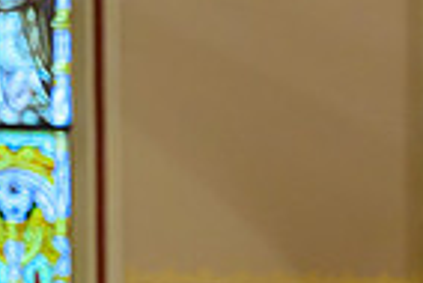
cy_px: 520
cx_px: 846
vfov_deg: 7.1
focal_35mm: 188
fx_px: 2211
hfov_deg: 10.1
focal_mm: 46
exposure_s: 1/100
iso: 4500
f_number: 2.8
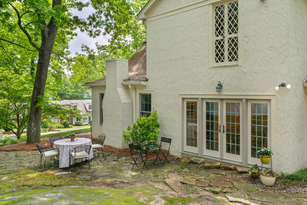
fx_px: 247
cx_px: 154
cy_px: 102
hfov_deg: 63.7
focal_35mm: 29
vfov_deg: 45.0
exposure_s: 1/160
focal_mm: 29
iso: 320
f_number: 7.1
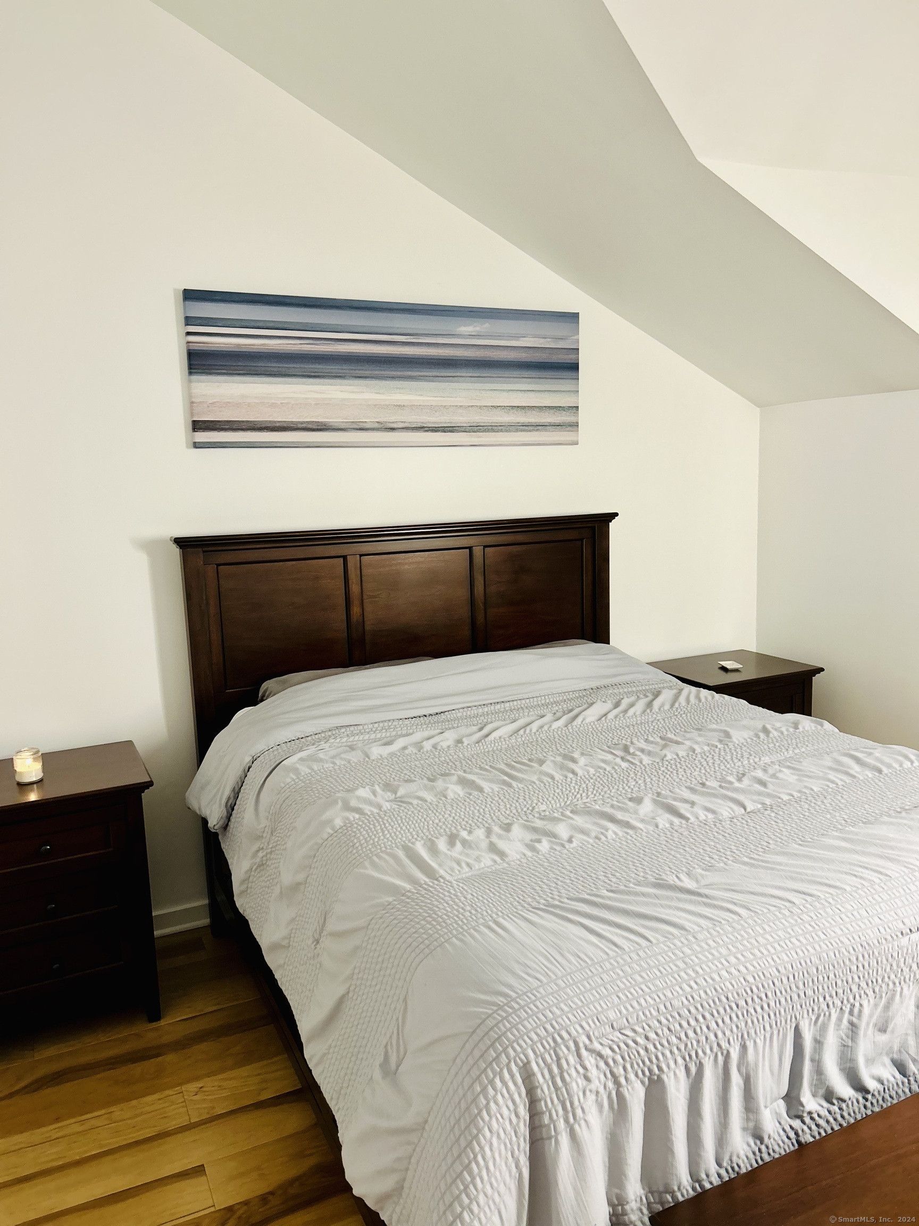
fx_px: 920
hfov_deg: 53.1
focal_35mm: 26
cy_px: 613
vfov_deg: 67.3
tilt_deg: -7.9
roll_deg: +2.2
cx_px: 460
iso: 250
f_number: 1.5
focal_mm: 5.7
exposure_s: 1/60
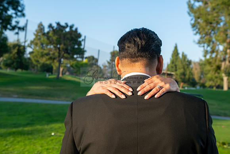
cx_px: 115
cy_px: 77
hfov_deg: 43.6
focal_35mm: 45
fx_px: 288
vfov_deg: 29.9
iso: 200
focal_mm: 45
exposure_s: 1/250
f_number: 6.3
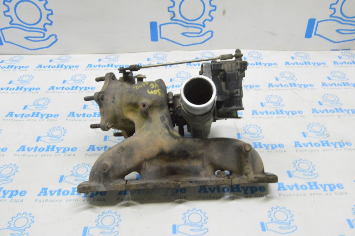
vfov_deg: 36.8
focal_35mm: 36
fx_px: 355
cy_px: 118
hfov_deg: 53.2
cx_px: 178
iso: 6400
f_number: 20
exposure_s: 1/15
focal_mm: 24
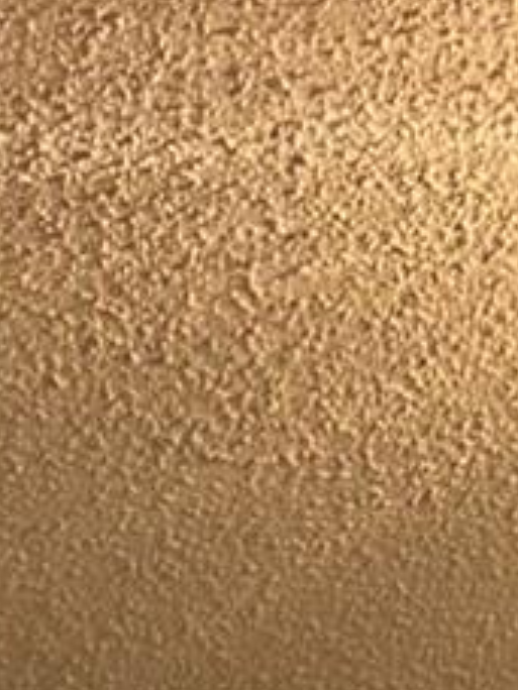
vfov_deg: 8.9
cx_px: 698
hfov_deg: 8.5
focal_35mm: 171
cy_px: 2203
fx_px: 3412
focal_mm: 5.7
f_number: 1.5
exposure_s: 1/60
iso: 320
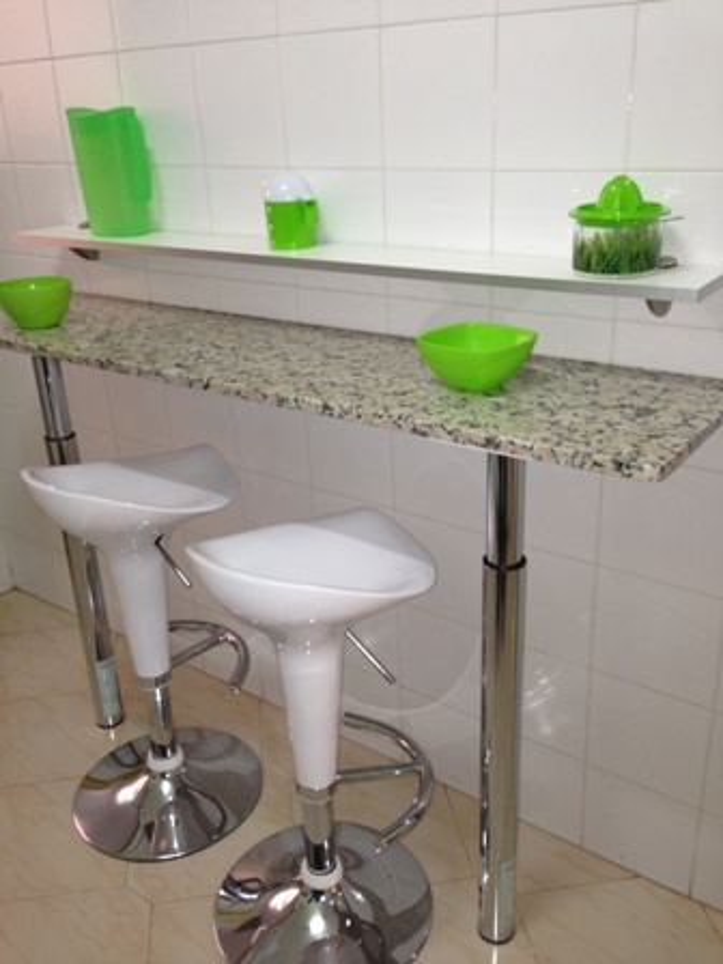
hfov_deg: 42.9
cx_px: 362
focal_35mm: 33
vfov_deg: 55.4
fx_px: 919
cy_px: 482
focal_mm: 4.13
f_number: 2.4
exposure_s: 1/20
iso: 125
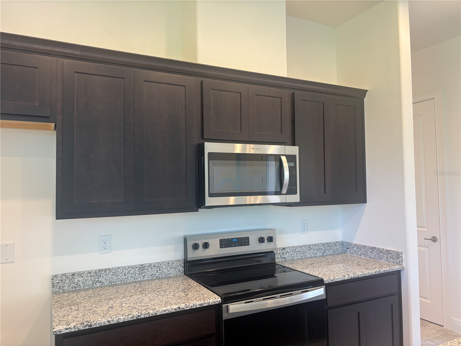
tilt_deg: +1.8
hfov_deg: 67.3
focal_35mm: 26
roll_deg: +1.1
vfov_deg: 53.1
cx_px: 230
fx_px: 346
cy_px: 173
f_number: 1.6
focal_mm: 5.96
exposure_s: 1/120
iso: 125
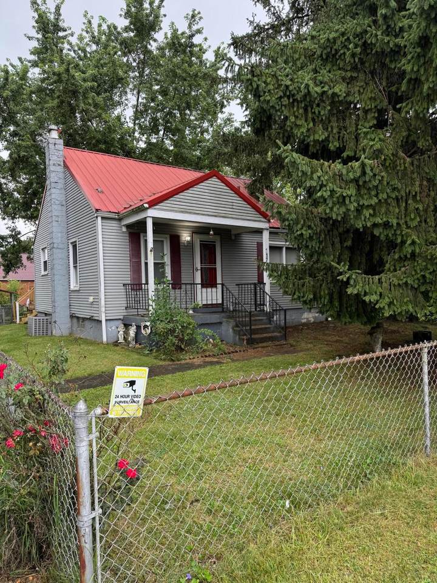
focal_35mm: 24
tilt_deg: -0.5
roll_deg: +1.1
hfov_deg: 56.8
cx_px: 218
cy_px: 292
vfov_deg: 71.6
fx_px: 404
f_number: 1.78
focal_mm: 6.76
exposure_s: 1/311
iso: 80
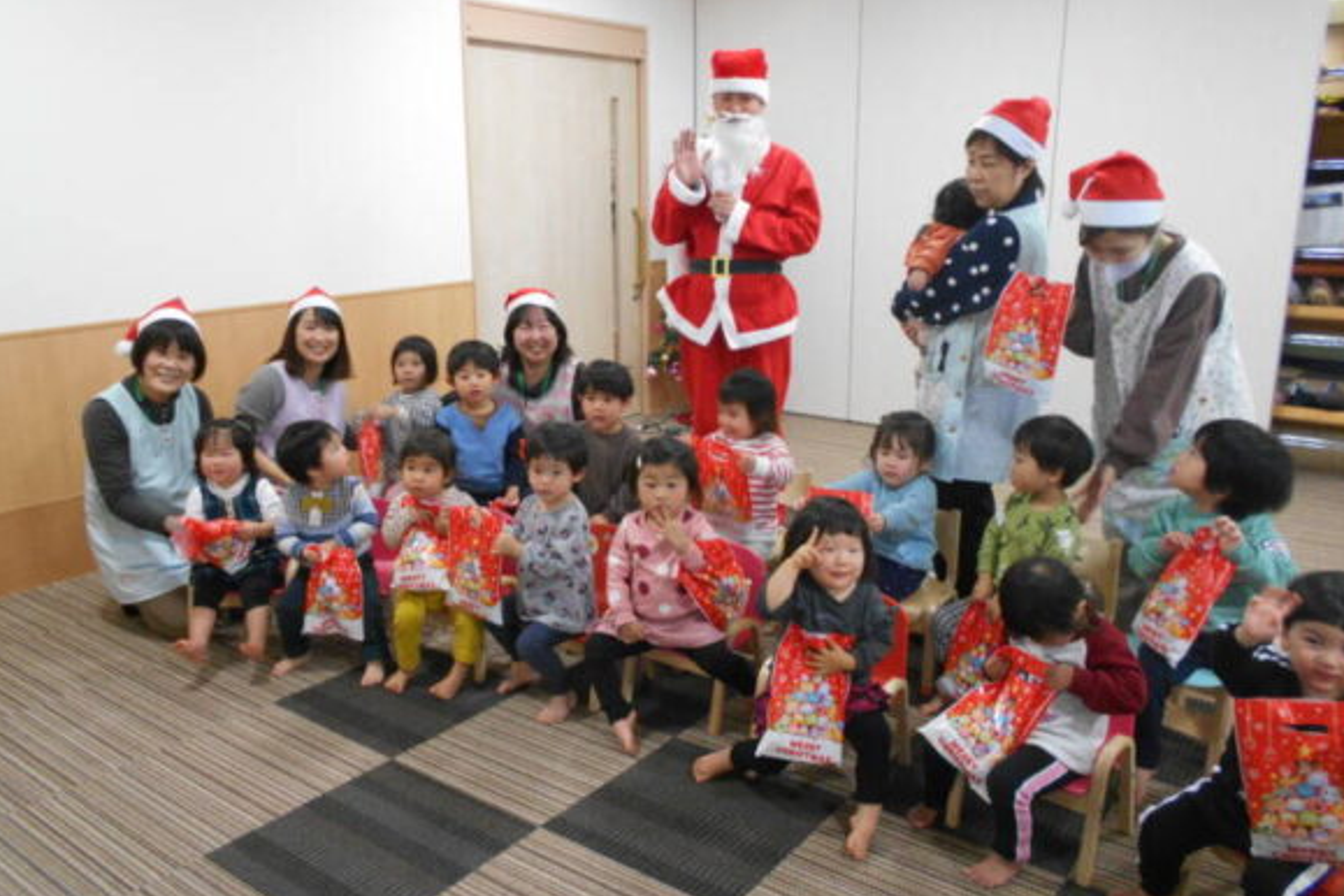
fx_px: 1045
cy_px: 460
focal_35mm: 28
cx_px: 687
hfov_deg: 65.5
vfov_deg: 46.4
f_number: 3.2
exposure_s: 1/25
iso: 400
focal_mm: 4.6
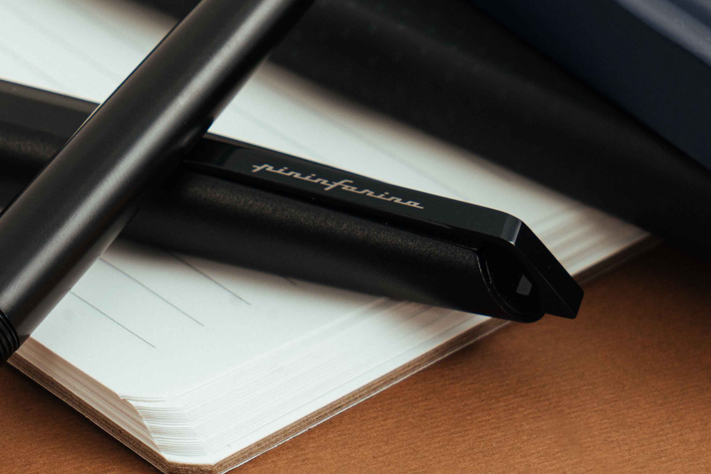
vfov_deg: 9.0
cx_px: 139
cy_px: 260
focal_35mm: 152
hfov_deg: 13.4
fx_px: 3002
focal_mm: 70
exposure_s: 1/100
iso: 100
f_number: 11
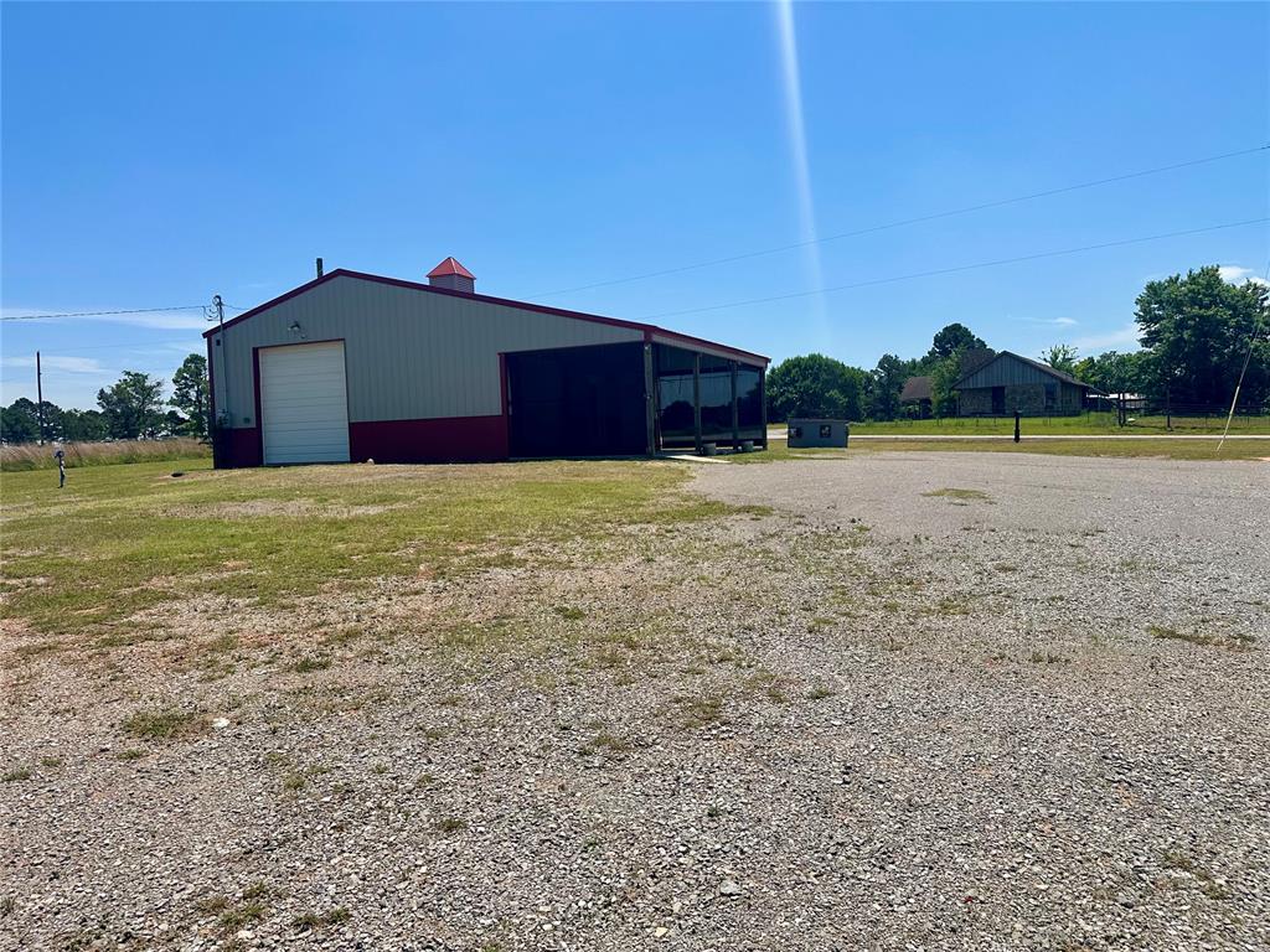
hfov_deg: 71.6
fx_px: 881
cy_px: 476
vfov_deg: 56.8
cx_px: 635
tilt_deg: -1.2
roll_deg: +1.1
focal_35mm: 24
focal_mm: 6.86
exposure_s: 1/7576
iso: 80
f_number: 1.78
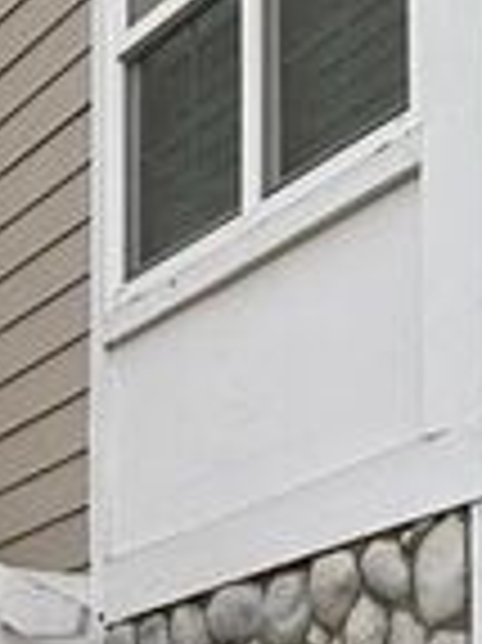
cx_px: 77
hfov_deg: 12.2
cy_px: 736
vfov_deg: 15.8
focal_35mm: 121
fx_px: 2250
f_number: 1.8
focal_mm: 4.25
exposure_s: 1/60
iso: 250
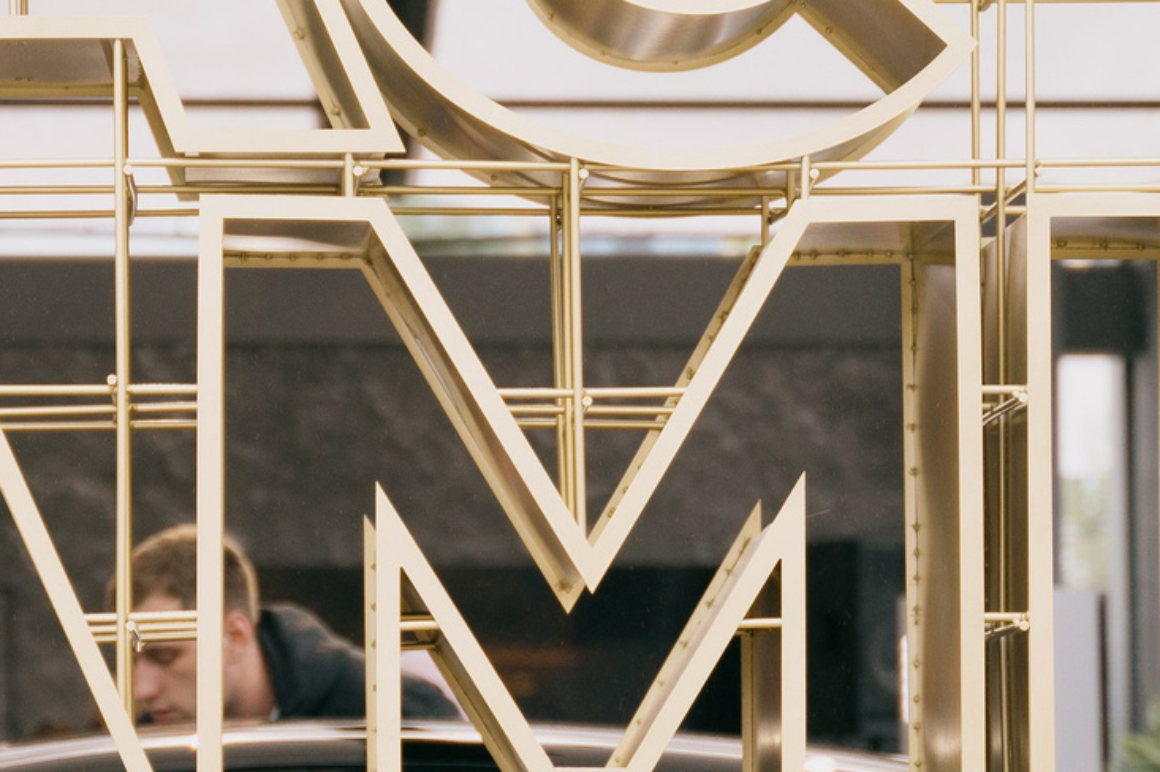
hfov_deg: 11.1
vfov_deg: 7.4
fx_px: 5958
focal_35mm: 185
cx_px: 389
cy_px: 562
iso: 320
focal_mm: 53
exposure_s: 1/320
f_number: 2.8
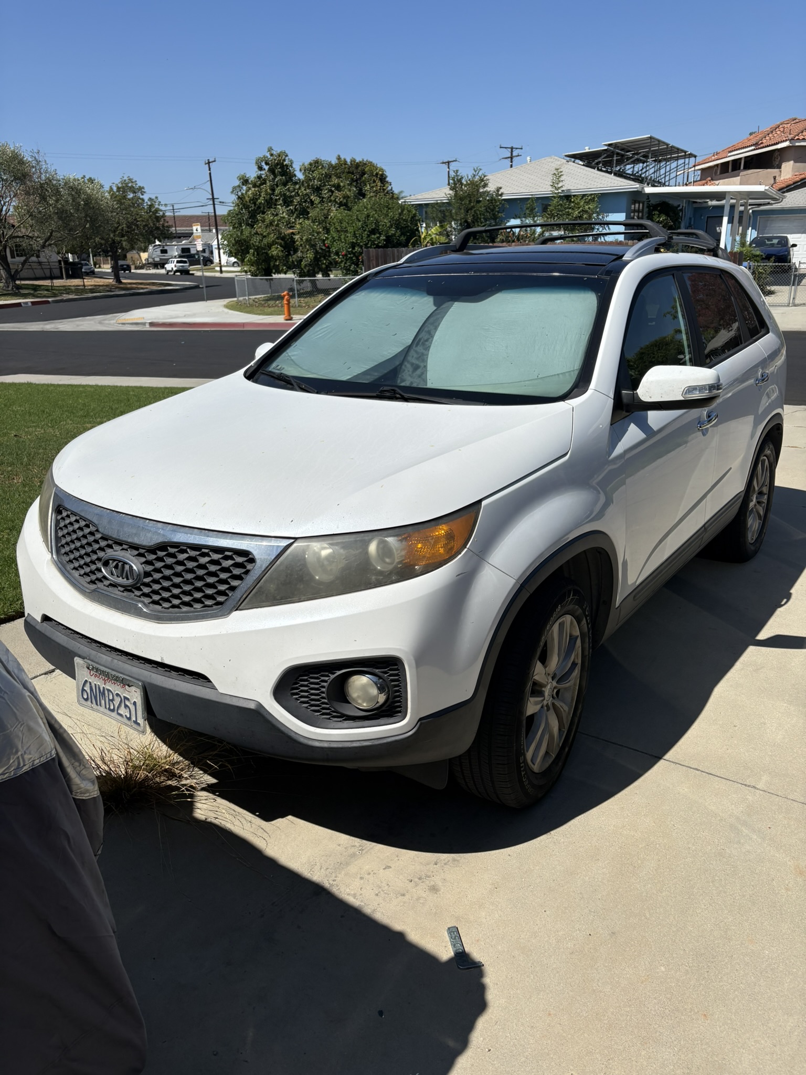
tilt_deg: -19.2
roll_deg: +1.8
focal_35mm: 26
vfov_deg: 67.3
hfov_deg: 53.1
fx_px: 807
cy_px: 538
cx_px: 403
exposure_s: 1/6993
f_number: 1.6
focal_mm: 5.96
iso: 50
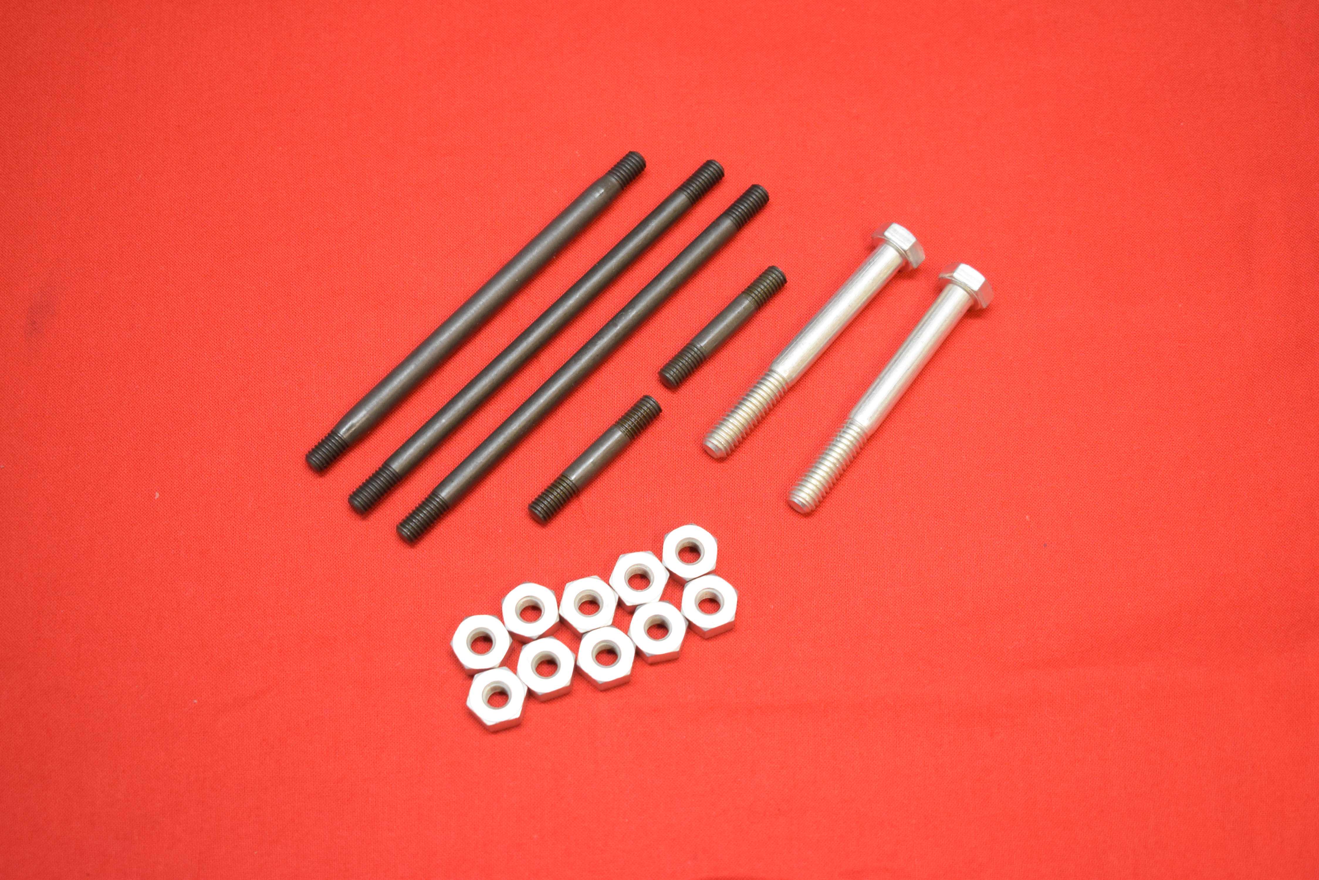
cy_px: 440
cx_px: 660
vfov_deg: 23.8
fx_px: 2089
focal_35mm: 57
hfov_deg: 35.0
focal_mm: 38
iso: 1250
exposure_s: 1/60
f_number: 5
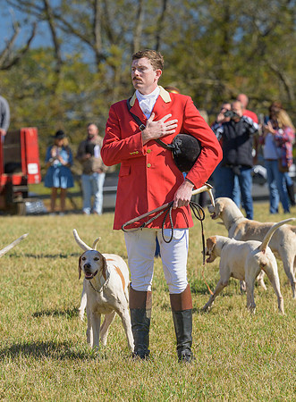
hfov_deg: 5.9
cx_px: 91
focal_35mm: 248
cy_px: 187
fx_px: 2866
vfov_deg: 8.0
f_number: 4
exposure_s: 1/1000
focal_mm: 140
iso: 200
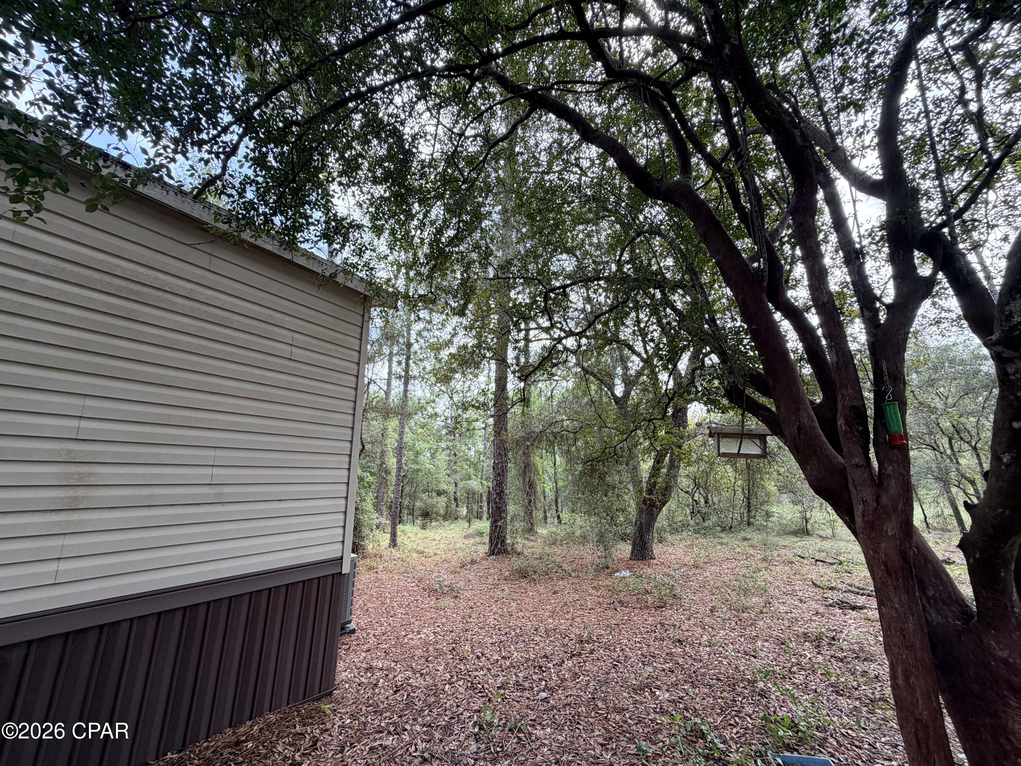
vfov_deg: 85.7
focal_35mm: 14
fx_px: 413
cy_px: 383
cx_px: 510
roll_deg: -0.6
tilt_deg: +13.4
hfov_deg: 102.1
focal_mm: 2.22
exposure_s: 1/171
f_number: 2.2
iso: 50
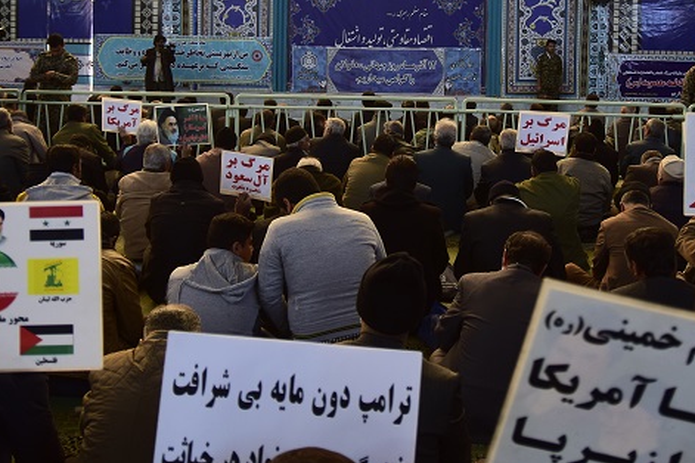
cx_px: 387
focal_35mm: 43
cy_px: 97
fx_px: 830
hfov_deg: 45.4
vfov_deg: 30.5
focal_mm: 18
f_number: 2.8
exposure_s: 1/125
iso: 400
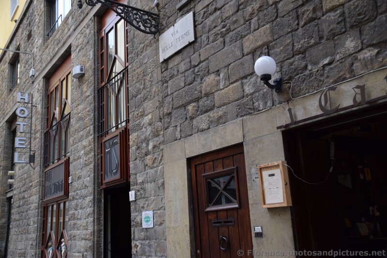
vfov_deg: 40.0
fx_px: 355
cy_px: 129
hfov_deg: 57.2
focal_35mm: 33
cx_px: 194
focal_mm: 22
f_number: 6.3
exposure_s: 1/160
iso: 400
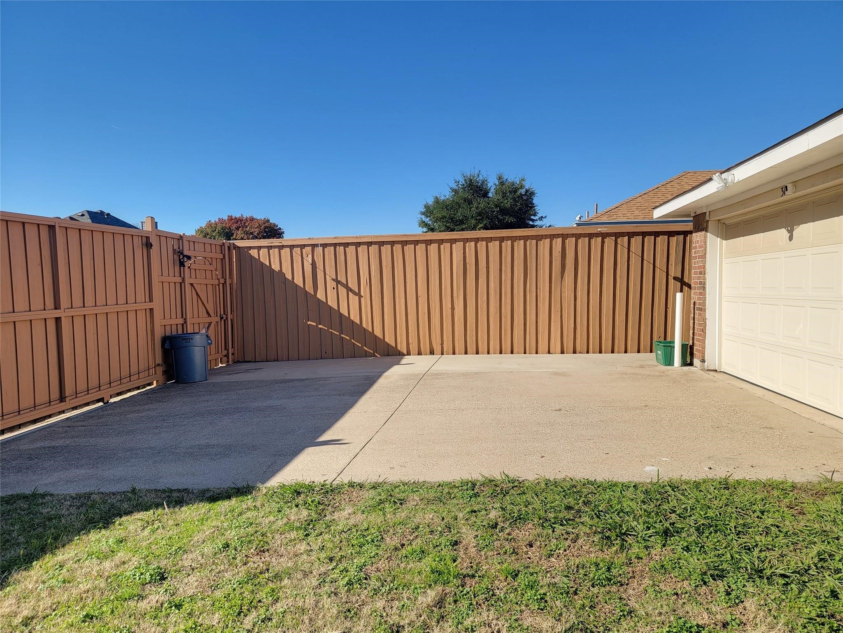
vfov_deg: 56.8
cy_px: 316
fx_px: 584
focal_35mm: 24
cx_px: 422
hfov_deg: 71.6
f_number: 1.8
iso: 16
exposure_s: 1/349
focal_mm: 6.7
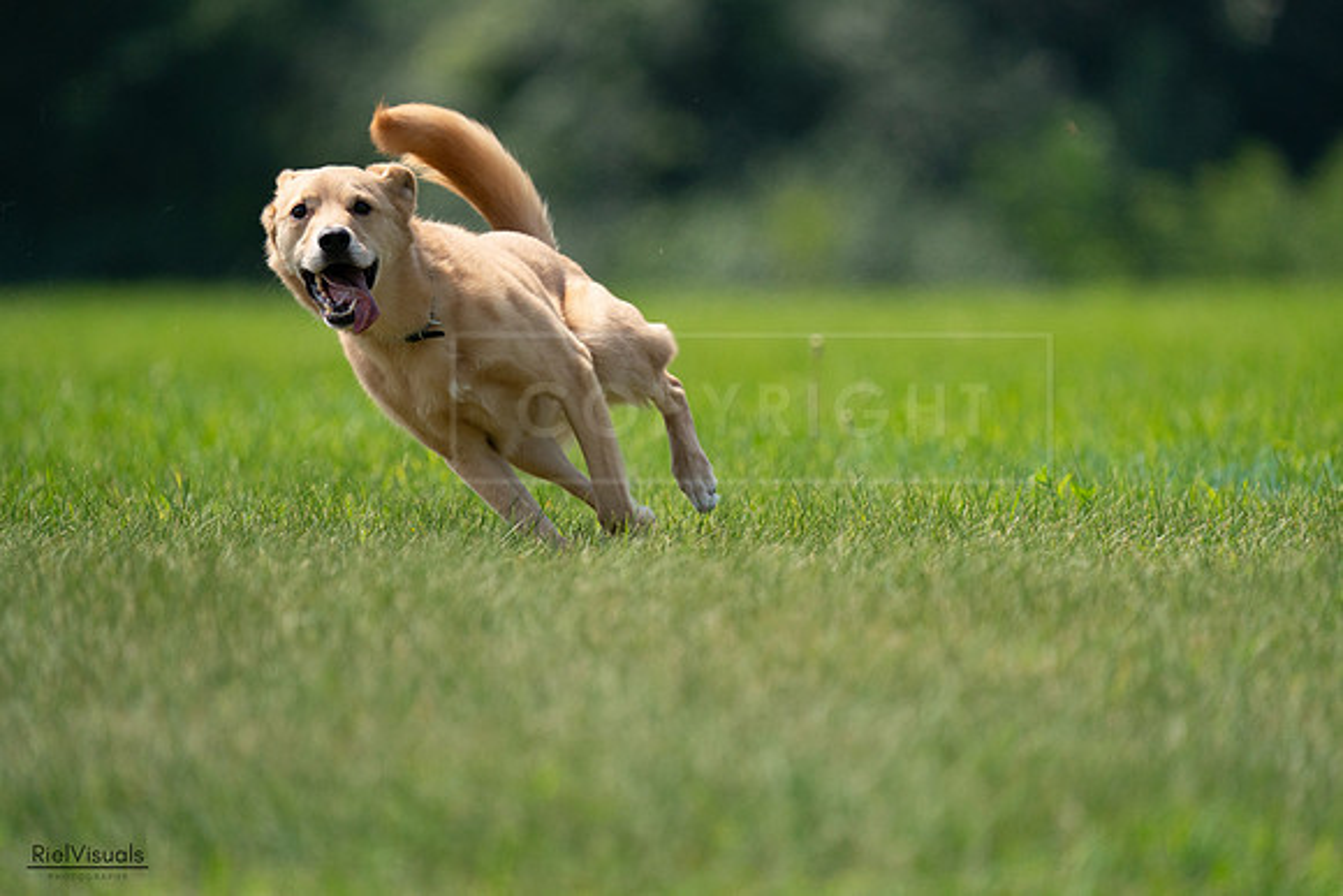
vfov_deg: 2.3
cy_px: 448
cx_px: 672
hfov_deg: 3.4
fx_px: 22388
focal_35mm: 600
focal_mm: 600
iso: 1600
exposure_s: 1/4000
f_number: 6.3
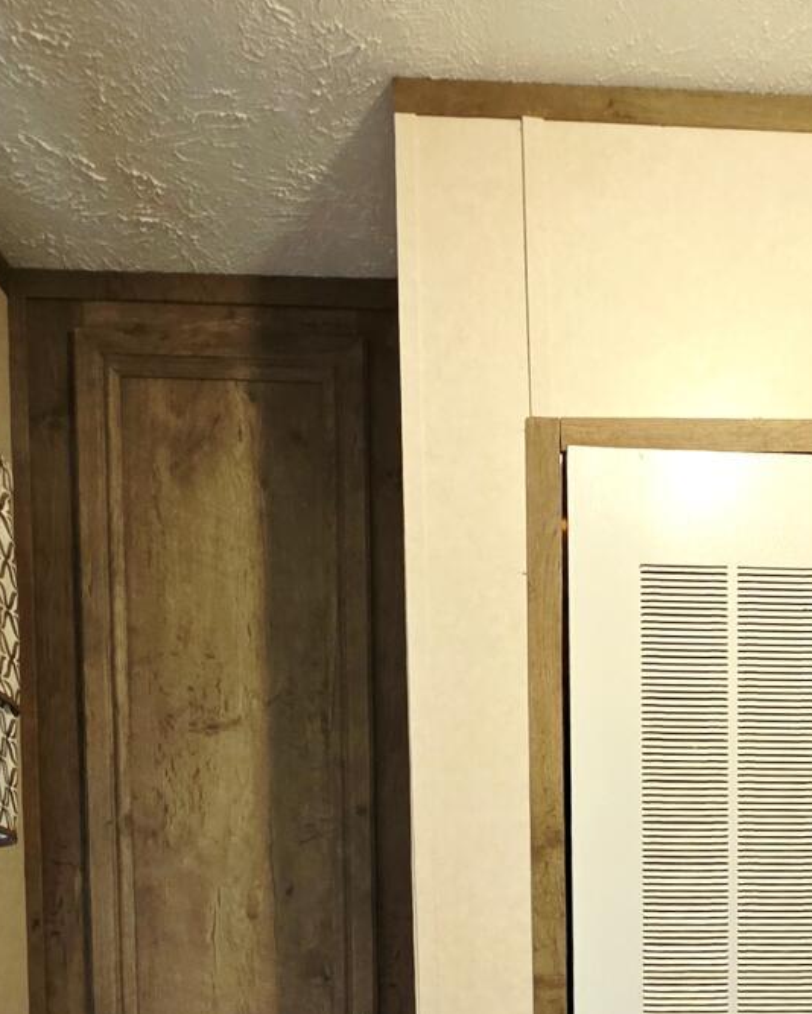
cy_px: 1144
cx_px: 635
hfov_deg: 37.9
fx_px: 1141
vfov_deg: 38.6
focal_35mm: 38
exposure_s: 1/60.2
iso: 250
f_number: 1.9
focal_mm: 2.2
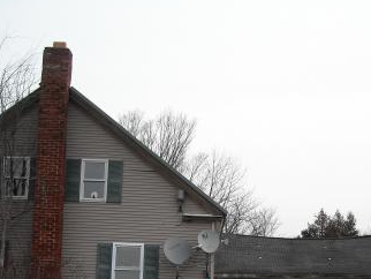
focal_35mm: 63
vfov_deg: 22.8
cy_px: 242
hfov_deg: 30.3
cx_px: 273
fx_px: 676
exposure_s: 1/419
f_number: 2.8
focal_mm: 5.7
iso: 64
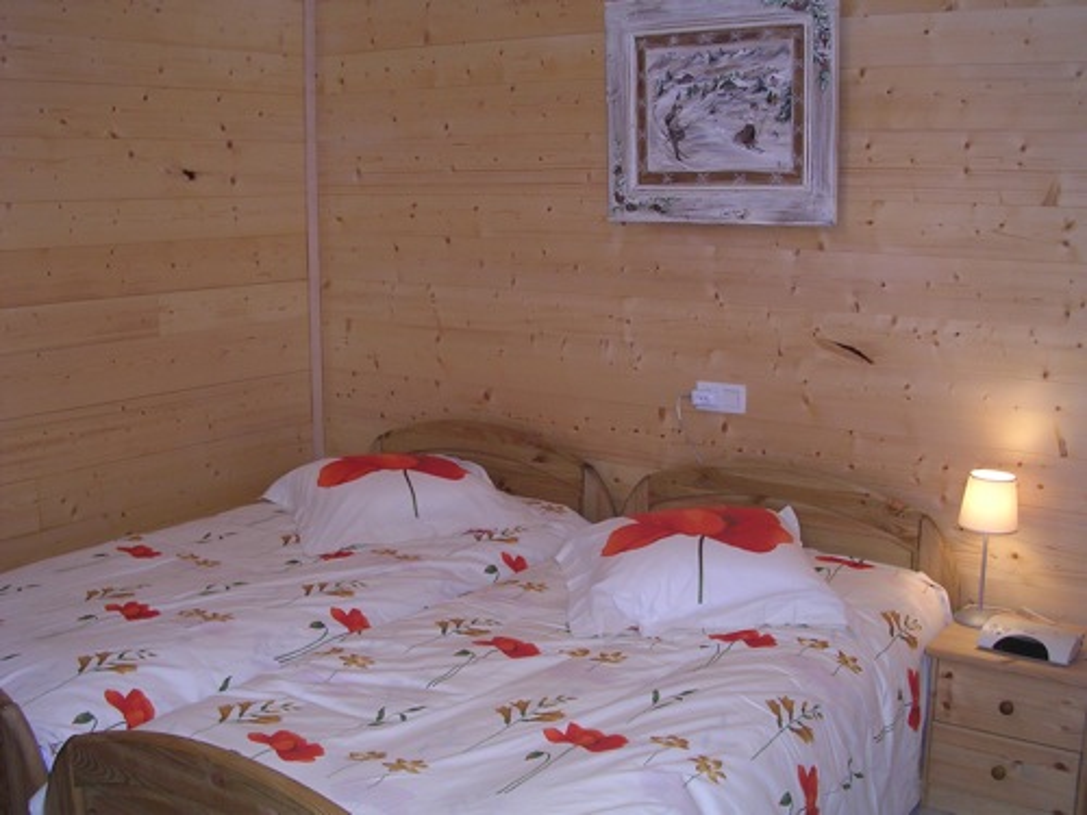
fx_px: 1193
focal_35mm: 38
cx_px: 544
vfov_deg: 37.7
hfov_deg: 49.0
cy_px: 408
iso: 139
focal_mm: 5.8
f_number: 2.8
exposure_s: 1/60.1
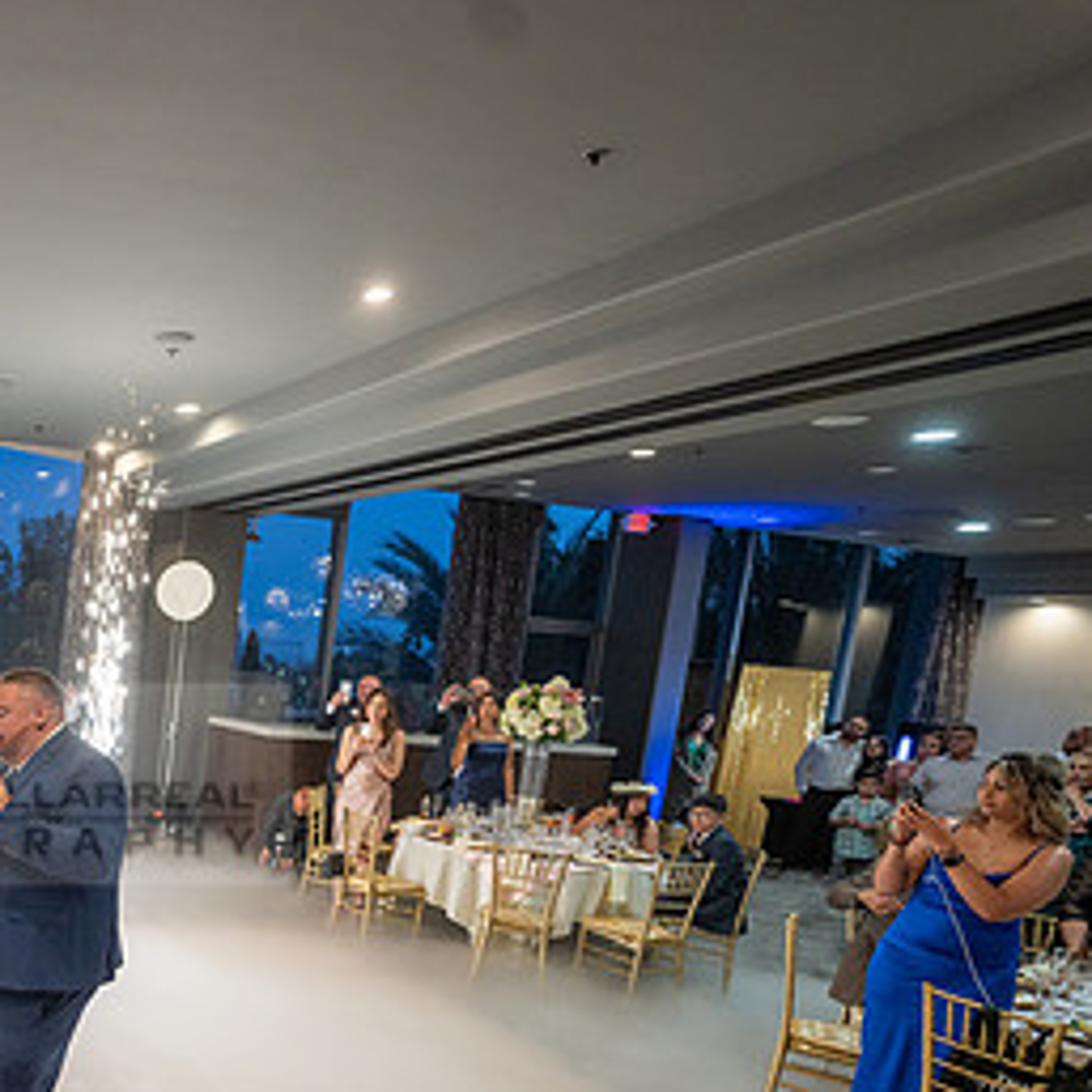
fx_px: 999
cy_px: 784
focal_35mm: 28
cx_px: -68
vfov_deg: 55.2
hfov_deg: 45.4
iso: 800
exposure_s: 1/100
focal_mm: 14.6
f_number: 2.8
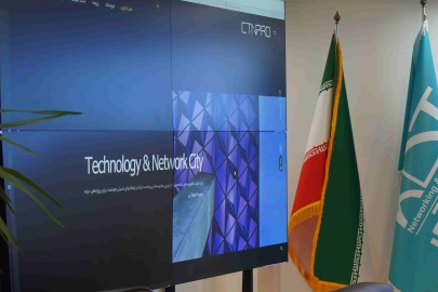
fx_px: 1229
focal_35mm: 101
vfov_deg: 13.5
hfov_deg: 20.0
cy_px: 171
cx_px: 347
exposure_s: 1/60
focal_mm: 46
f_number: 4
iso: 250
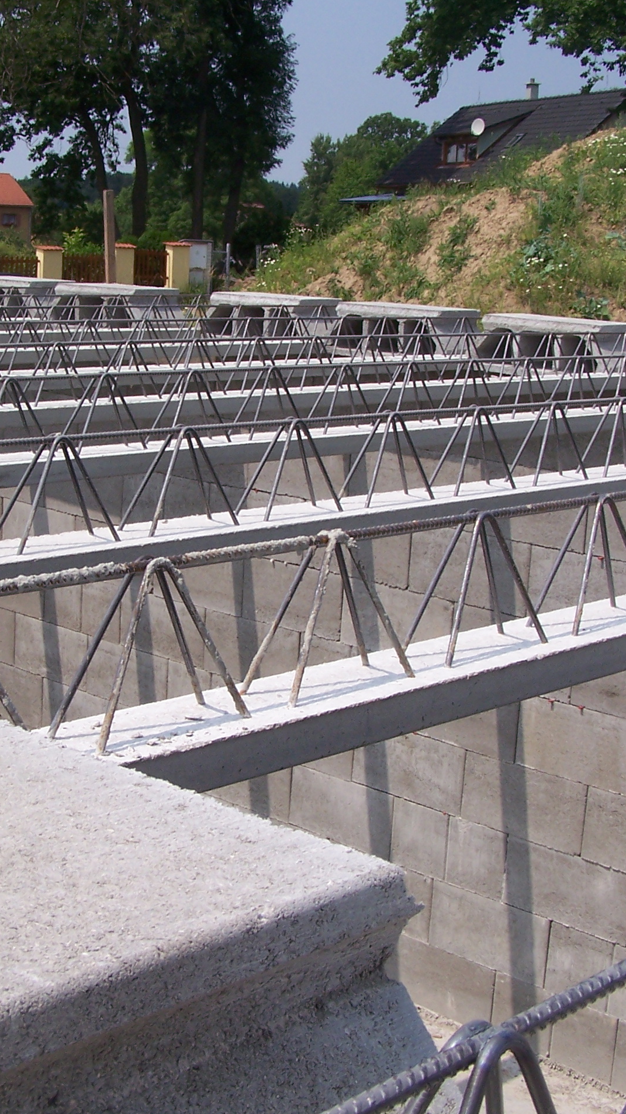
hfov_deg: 21.4
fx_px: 1653
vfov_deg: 37.2
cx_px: 263
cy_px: 555
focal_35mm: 56
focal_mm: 6.3
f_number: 5.6
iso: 80
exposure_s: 1/640
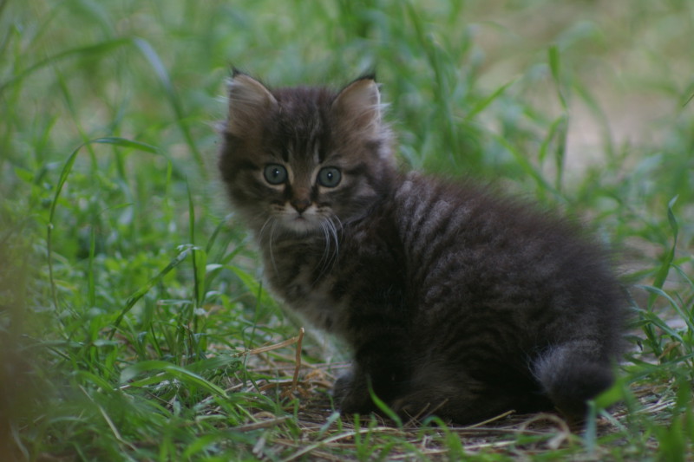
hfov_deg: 4.6
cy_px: 231
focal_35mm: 450
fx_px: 8673
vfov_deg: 3.1
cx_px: 347
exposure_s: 1/30
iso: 200
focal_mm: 300
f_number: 4.5
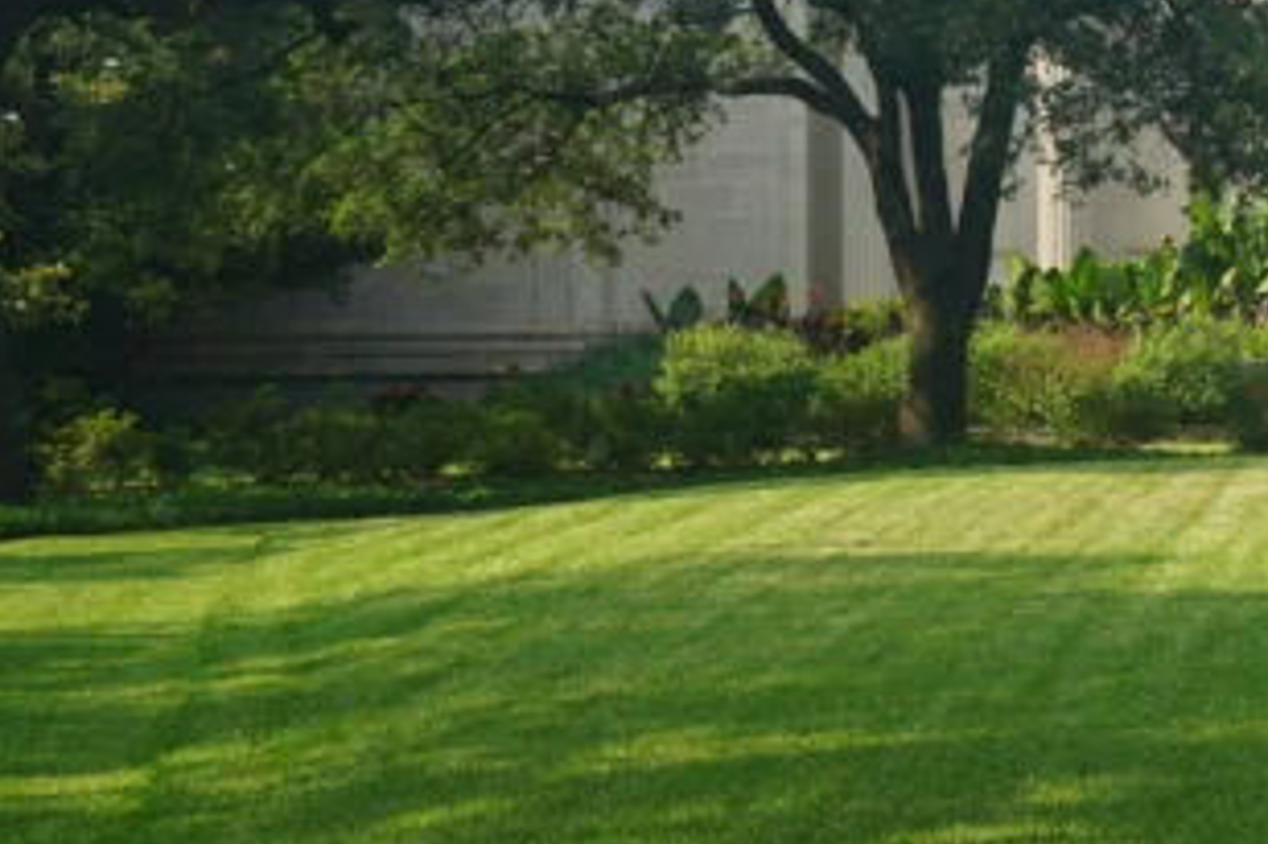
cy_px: -6
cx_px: 1507
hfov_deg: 13.0
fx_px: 5444
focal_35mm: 155
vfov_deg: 8.8
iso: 100
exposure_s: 1/100
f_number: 9
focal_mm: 31
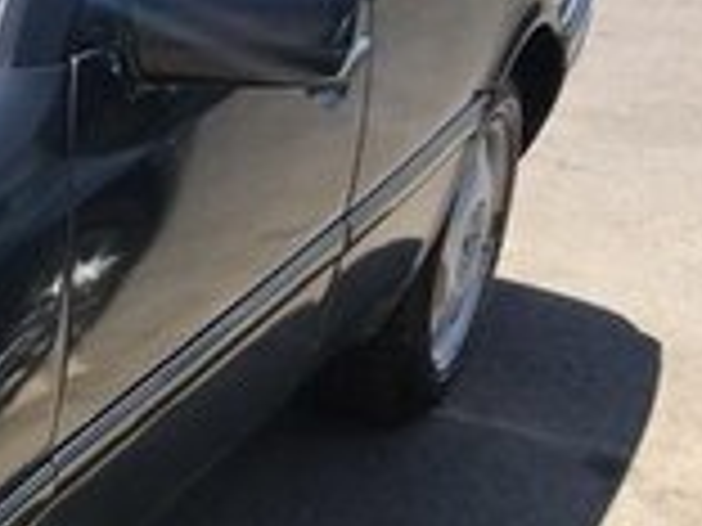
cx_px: -644
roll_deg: -4.3
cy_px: 281
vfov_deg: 12.0
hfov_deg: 13.9
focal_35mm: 123
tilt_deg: -21.0
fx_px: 2494
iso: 25
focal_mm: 4.15
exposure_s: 1/1068
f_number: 2.2
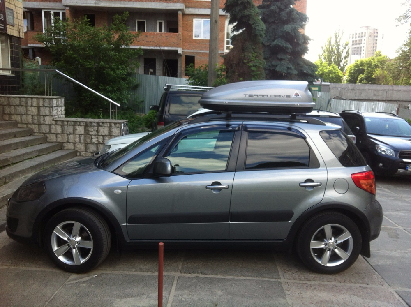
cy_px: 154
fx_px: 415
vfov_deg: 40.6
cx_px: 206
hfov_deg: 52.7
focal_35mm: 35
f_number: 2.8
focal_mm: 3.85
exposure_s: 1/219
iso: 80
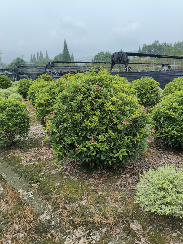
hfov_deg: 53.1
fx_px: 183
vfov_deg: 67.3
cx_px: 92
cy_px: 122
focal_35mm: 26
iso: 80
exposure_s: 1/3880
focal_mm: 4.94
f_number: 1.5
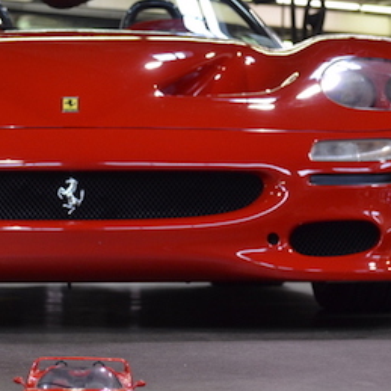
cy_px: 168
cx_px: 82
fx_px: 1431
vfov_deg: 15.6
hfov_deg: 15.5
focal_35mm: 112
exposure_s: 1/50
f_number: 5
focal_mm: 38
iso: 800
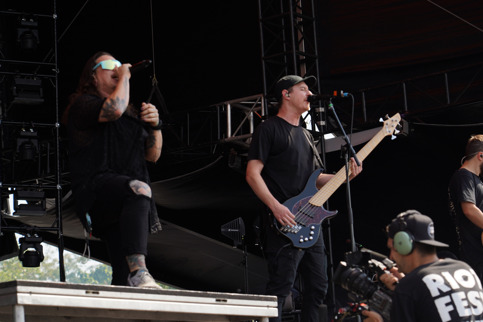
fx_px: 1570
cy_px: 170
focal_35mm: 117
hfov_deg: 17.5
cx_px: 260
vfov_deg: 11.7
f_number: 5.6
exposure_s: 1/250
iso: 100
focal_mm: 105
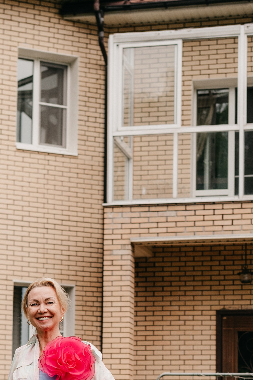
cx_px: 23
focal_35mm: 133
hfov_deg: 10.3
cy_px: 332
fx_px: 1402
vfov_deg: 15.3
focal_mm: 52
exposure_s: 1/500
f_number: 4
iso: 100
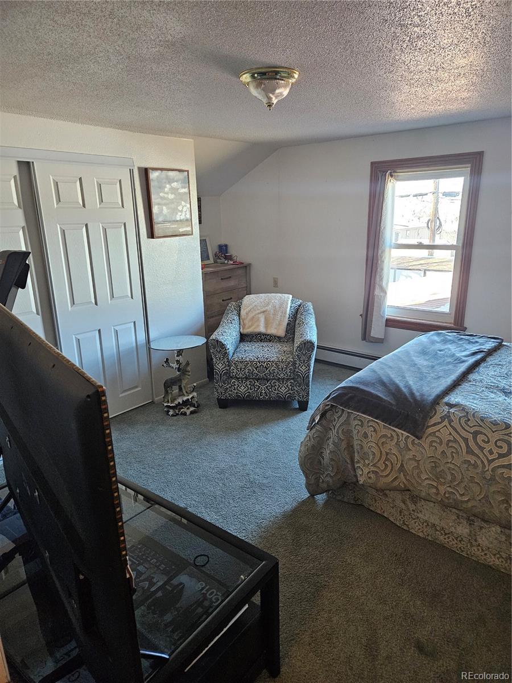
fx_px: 454
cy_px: 342
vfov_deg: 73.9
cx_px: 256
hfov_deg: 58.9
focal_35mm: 23
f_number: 1.8
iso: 500
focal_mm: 5.4
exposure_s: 1/120
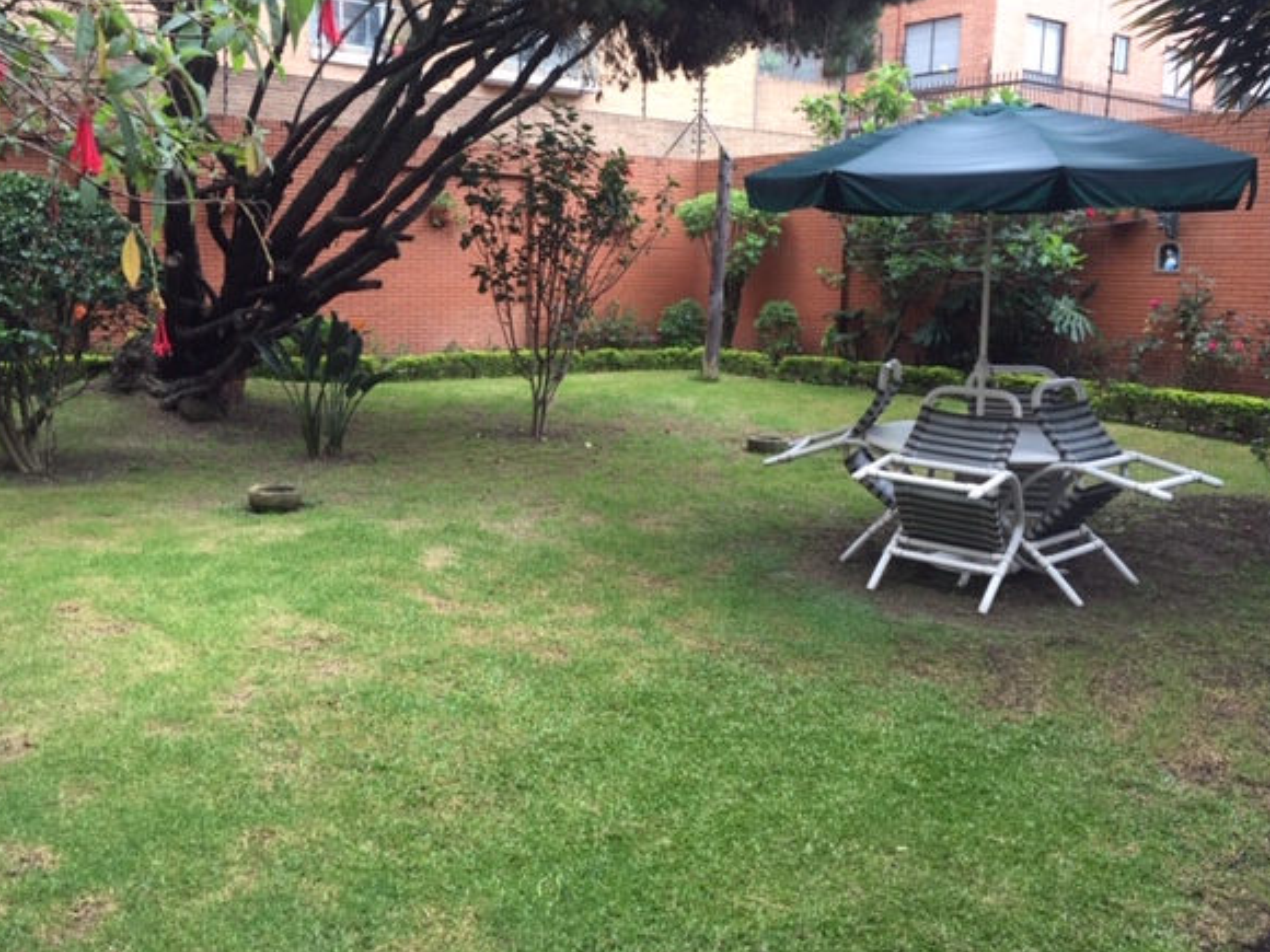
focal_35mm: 32
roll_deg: -2.4
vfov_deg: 44.1
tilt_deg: -8.7
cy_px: 449
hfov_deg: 56.7
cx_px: 585
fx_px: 1174
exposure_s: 1/120
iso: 50
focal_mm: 4.15
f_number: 2.2
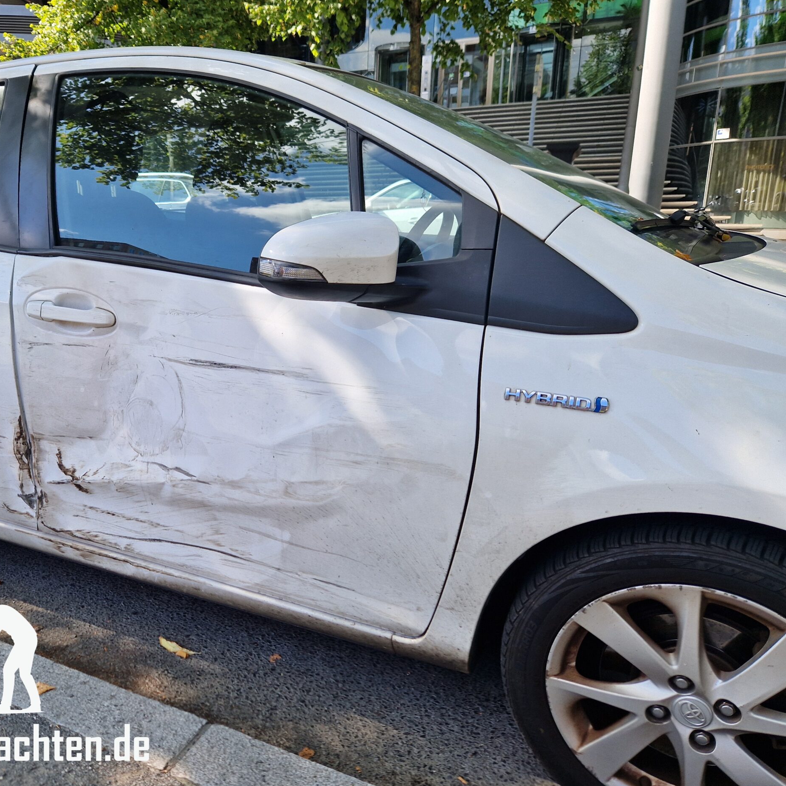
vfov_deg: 57.3
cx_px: 265
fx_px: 719
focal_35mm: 28
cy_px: 389
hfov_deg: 56.1
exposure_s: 1/562
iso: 50
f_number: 1.8
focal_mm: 5.4
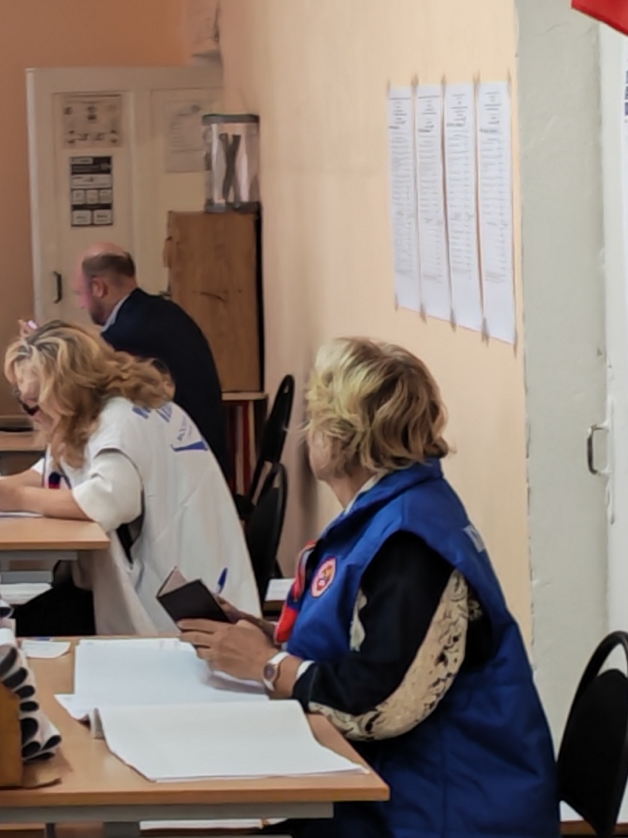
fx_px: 3751
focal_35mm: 155
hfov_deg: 9.4
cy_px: 267
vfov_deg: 12.7
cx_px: -173
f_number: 1.9
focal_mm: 6.12
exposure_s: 1/50
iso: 320
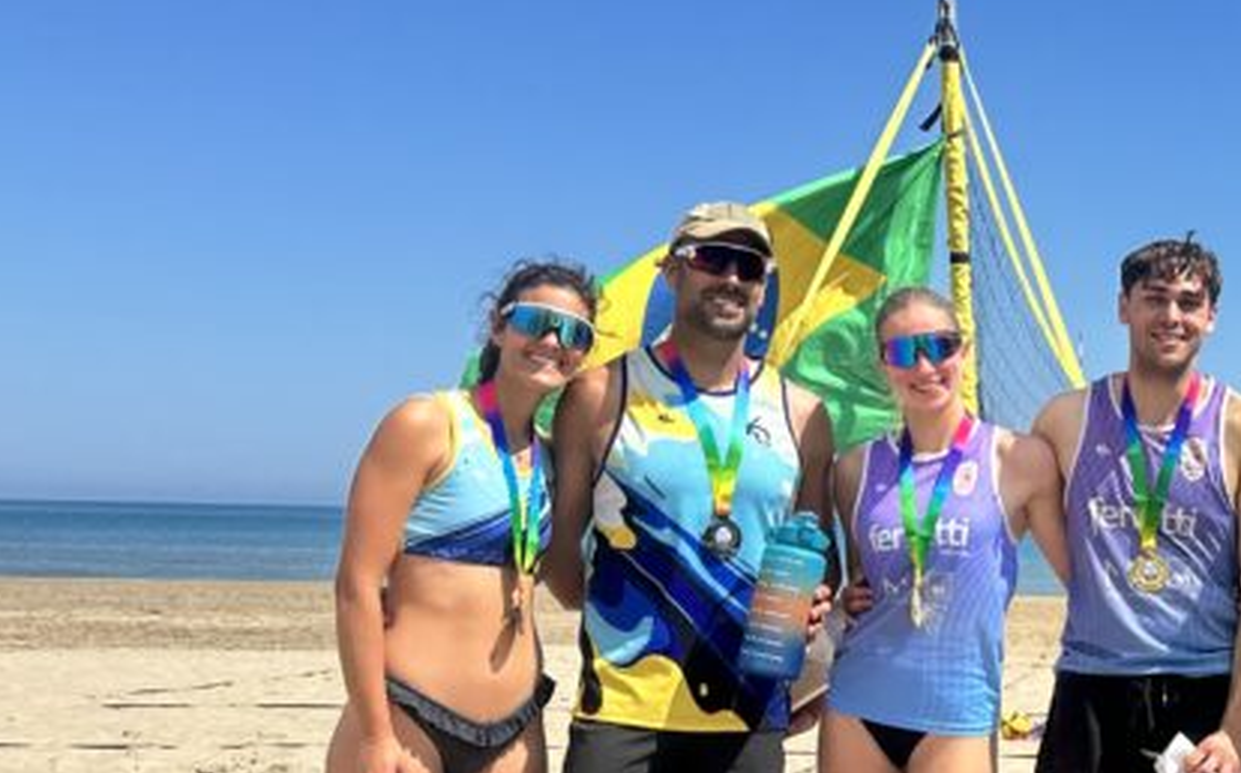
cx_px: 1223
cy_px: 563
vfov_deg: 20.5
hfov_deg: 30.4
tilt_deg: -1.5
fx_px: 2129
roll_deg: -0.8
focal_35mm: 63
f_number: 1.78
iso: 80
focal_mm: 6.86
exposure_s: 1/3472
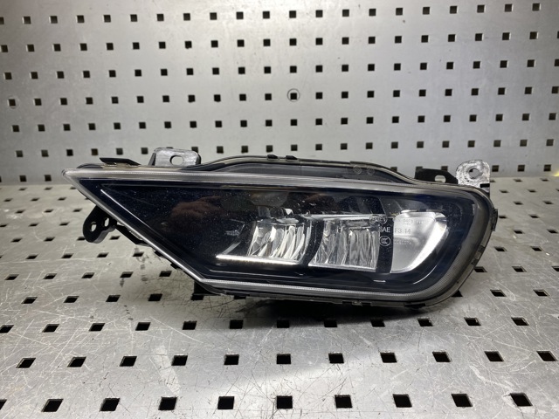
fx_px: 420
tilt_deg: -26.4
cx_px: 280
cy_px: 210
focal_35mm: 26
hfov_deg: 67.3
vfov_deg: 53.1
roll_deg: +0.4
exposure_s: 1/100
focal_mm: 4.25
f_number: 1.8
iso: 50
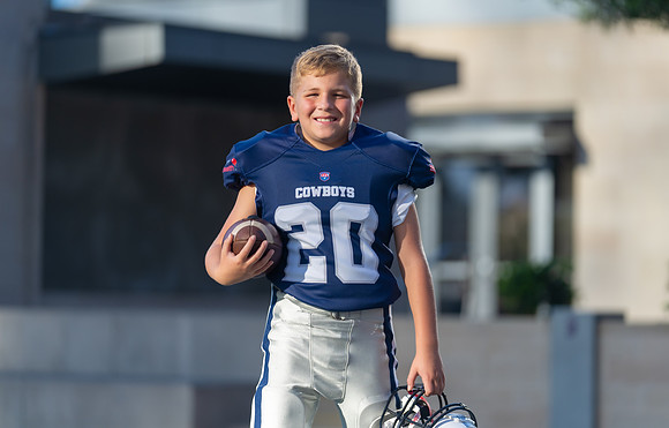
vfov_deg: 7.9
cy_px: 201
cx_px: 340
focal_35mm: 169
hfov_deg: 12.3
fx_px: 3095
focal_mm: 161
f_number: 2.8
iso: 100
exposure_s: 1/800
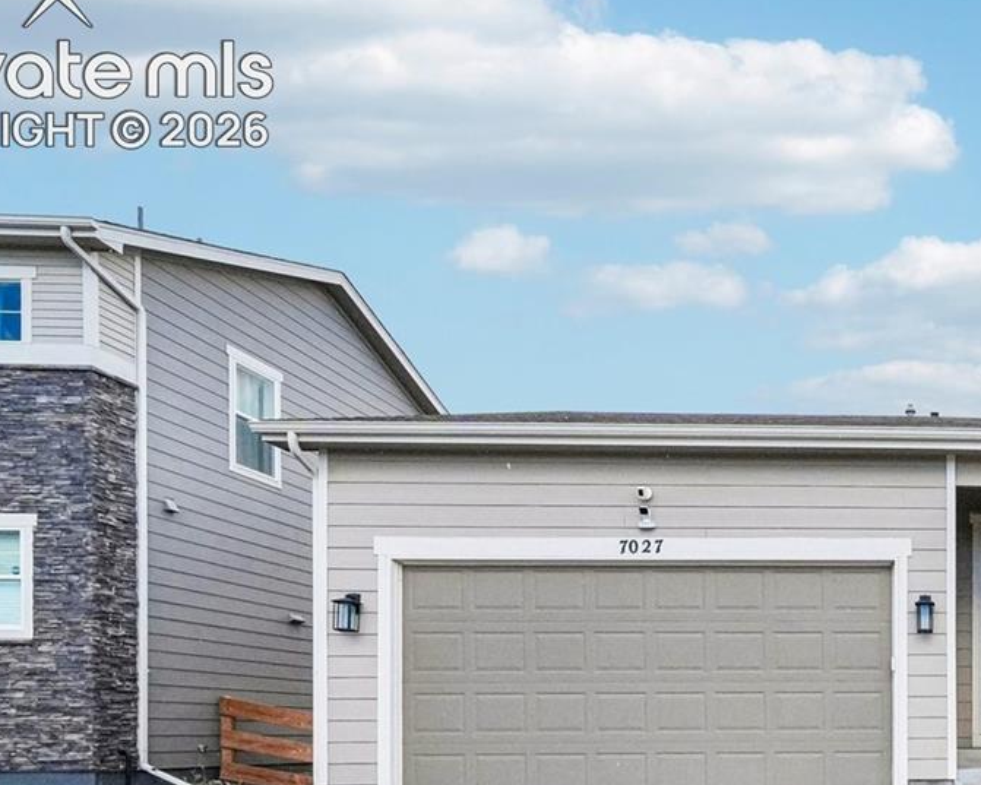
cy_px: 732
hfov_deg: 44.1
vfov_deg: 39.6
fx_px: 987
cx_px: 1006
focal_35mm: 34
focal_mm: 10
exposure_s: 1/1250
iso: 800
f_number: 8
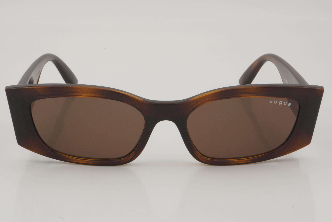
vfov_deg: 16.6
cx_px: 166
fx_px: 761
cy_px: 111
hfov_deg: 24.6
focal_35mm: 82
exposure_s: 1/3
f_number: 32
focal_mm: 55
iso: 100
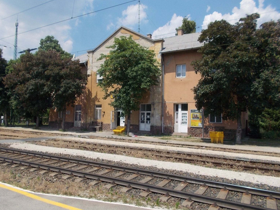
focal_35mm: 27
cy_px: 104
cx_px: 135
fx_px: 218
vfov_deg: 51.4
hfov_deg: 65.3
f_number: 8
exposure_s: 1/200
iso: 80
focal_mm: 4.6
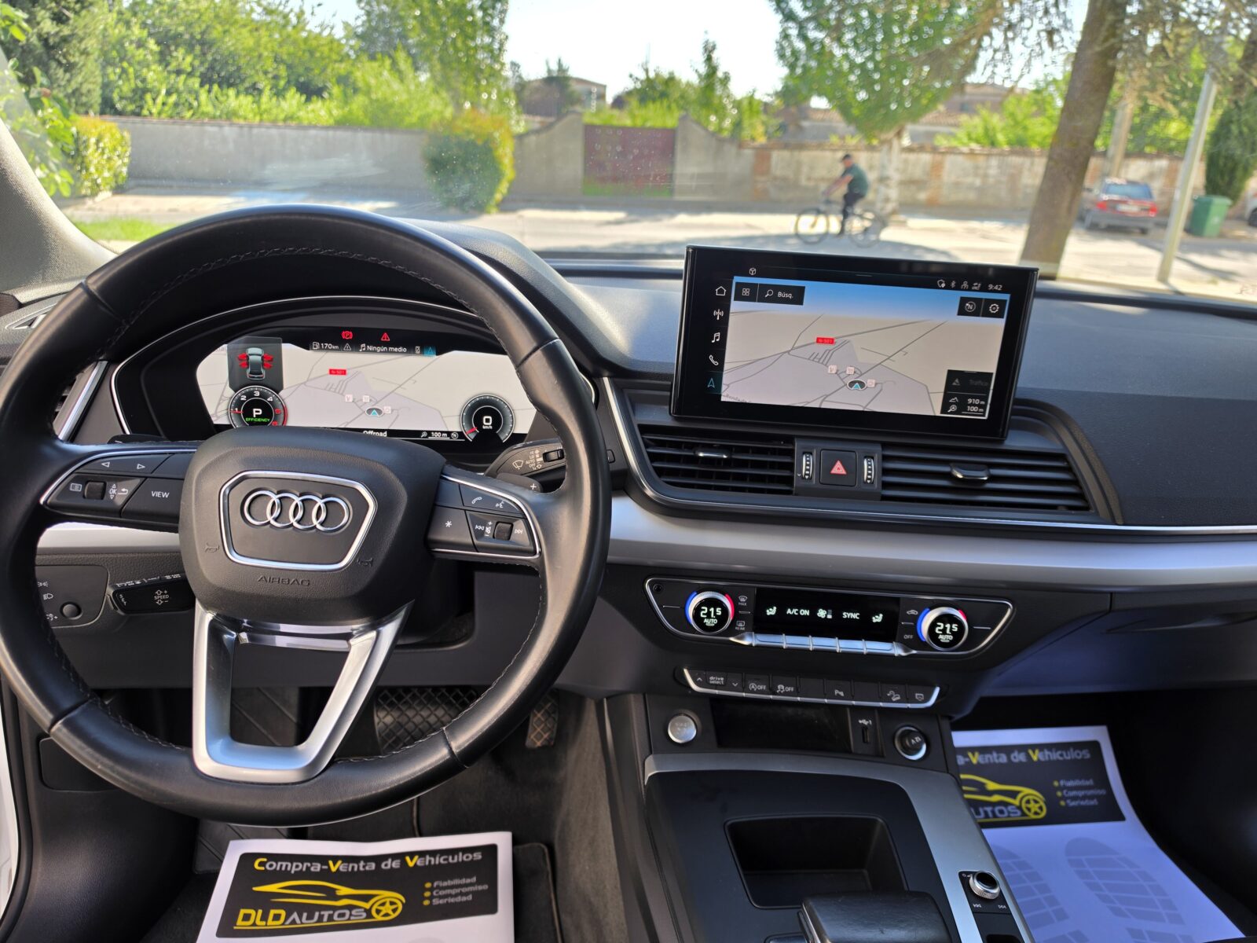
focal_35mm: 23
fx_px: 835
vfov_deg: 58.9
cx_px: 628
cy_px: 472
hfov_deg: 73.9
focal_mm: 6.5
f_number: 1.4
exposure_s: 1/160
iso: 16
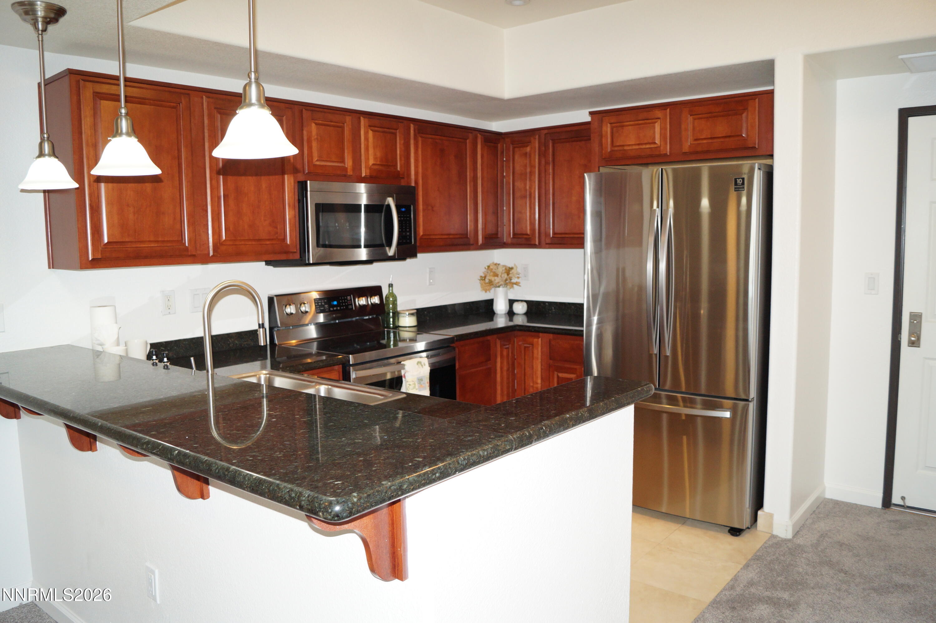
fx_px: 702
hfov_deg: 67.4
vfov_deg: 47.9
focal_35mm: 27
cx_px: 468
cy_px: 312
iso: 800
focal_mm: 18
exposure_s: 1/160
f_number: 4
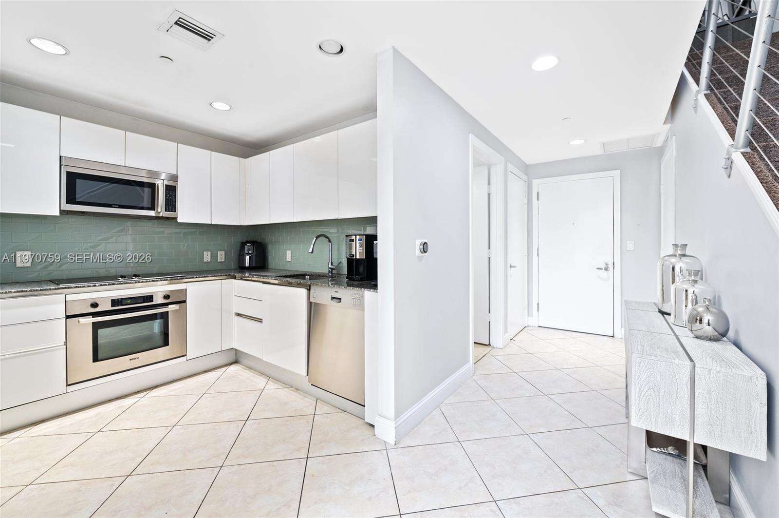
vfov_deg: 81.1
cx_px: 390
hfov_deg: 104.3
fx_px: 303
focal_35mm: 14
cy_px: 259
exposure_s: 1/4
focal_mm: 14
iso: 200
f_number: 8
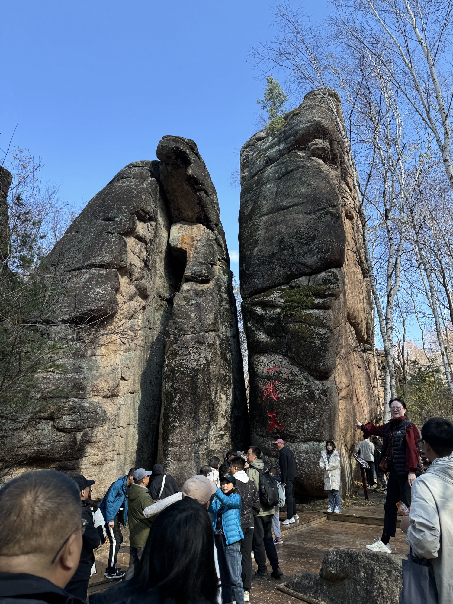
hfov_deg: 56.8
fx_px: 419
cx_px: 226
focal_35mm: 24
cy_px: 302
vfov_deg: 71.6
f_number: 1.78
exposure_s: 1/966
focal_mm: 6.76
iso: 80
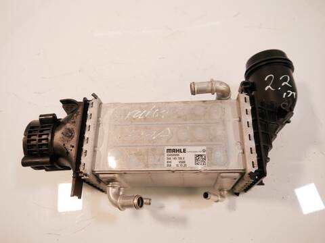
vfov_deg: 49.7
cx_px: 162
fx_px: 263
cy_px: 122
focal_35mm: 28
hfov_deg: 63.4
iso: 800
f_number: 3.5
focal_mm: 14
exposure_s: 1/125
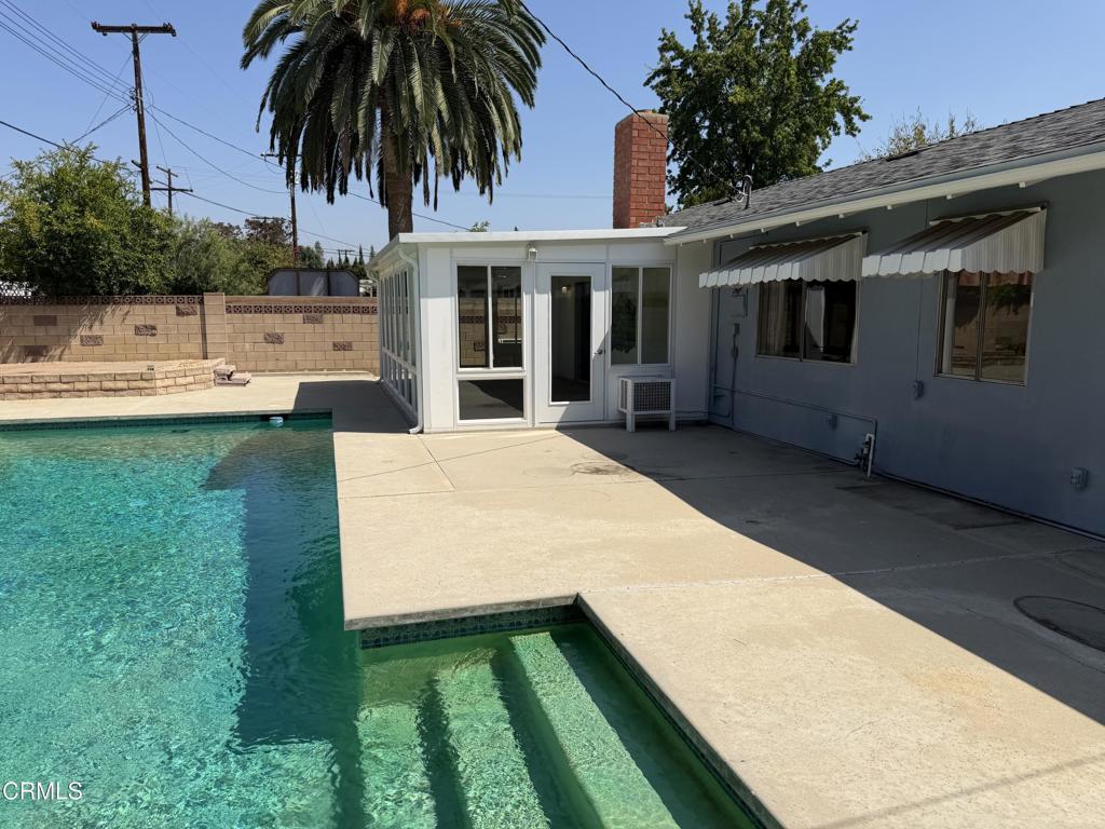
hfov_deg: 71.6
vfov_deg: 56.8
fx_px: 766
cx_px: 552
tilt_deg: -6.4
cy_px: 414
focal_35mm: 24
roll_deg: -0.3
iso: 80
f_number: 1.78
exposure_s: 1/6711
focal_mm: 6.76
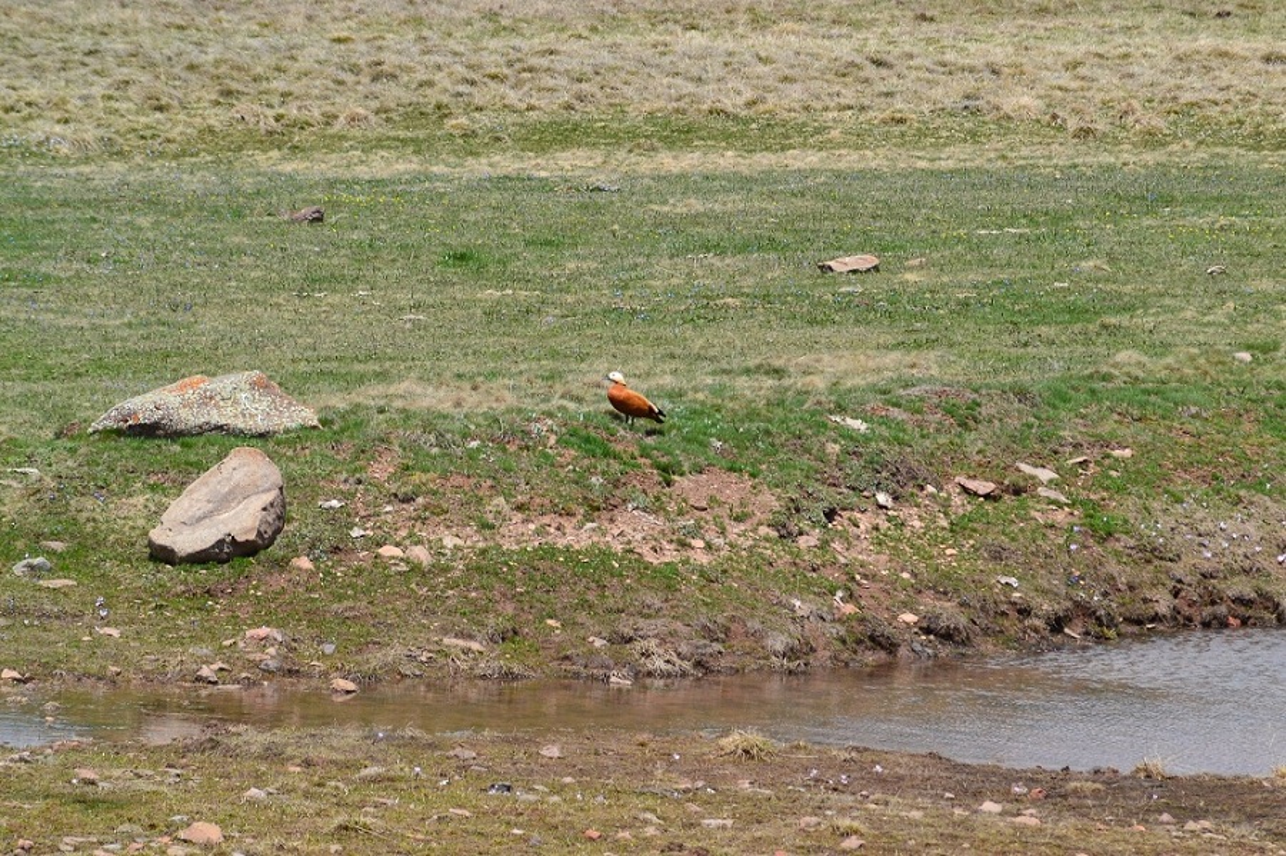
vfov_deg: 3.1
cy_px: 428
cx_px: 643
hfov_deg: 4.6
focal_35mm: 450
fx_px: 16066
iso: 400
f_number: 11
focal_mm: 300
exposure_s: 1/500
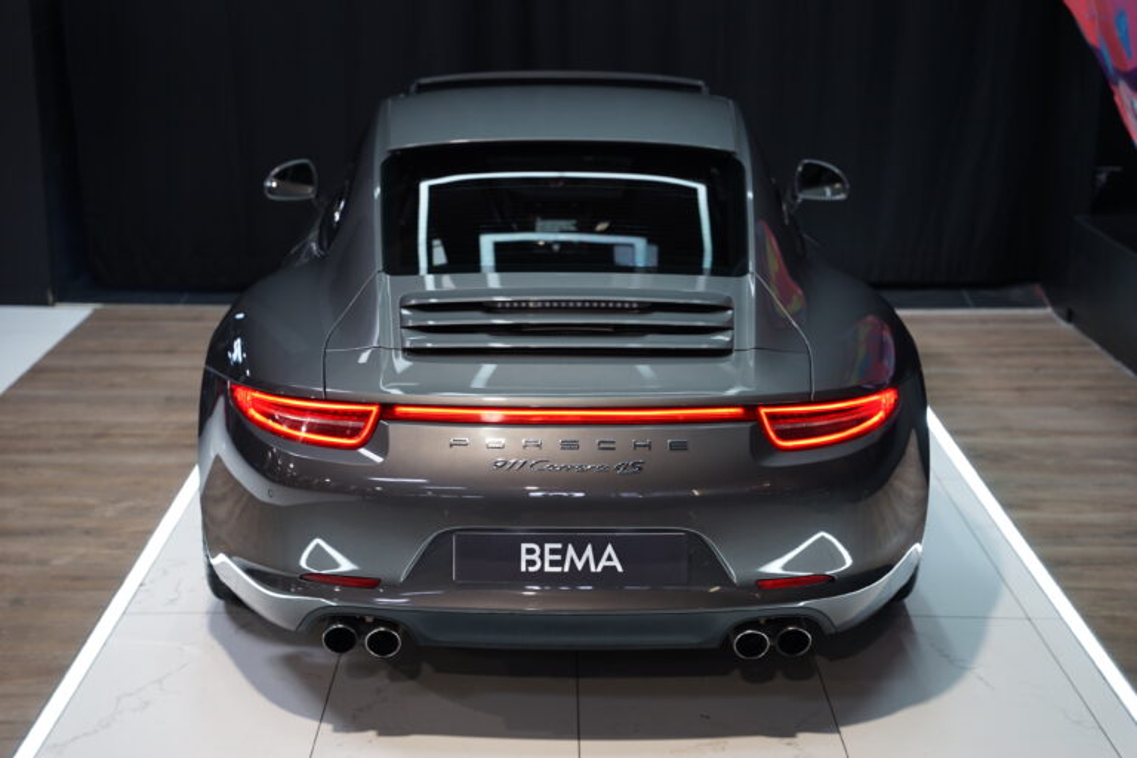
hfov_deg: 33.7
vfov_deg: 22.8
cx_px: 568
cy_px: 379
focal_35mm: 60
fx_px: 1879
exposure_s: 1/80
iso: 500
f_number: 2.8
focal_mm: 59.5
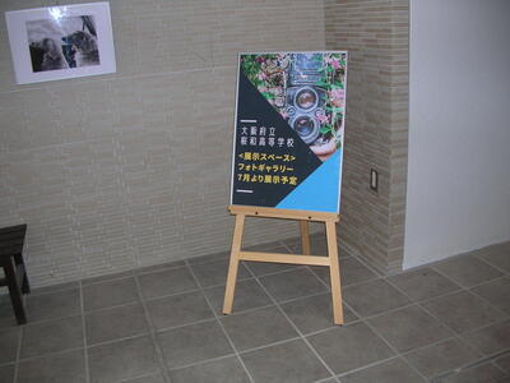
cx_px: 255
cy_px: 192
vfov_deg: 40.7
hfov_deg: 52.6
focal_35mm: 35
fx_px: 516
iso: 75
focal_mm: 5.8
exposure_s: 1/60.1
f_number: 2.8
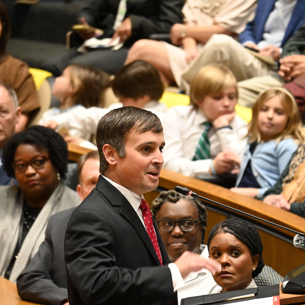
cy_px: 153
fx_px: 4396
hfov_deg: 4.0
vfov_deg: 4.0
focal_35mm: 441
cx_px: 176
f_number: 6
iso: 3200
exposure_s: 1/125
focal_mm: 230
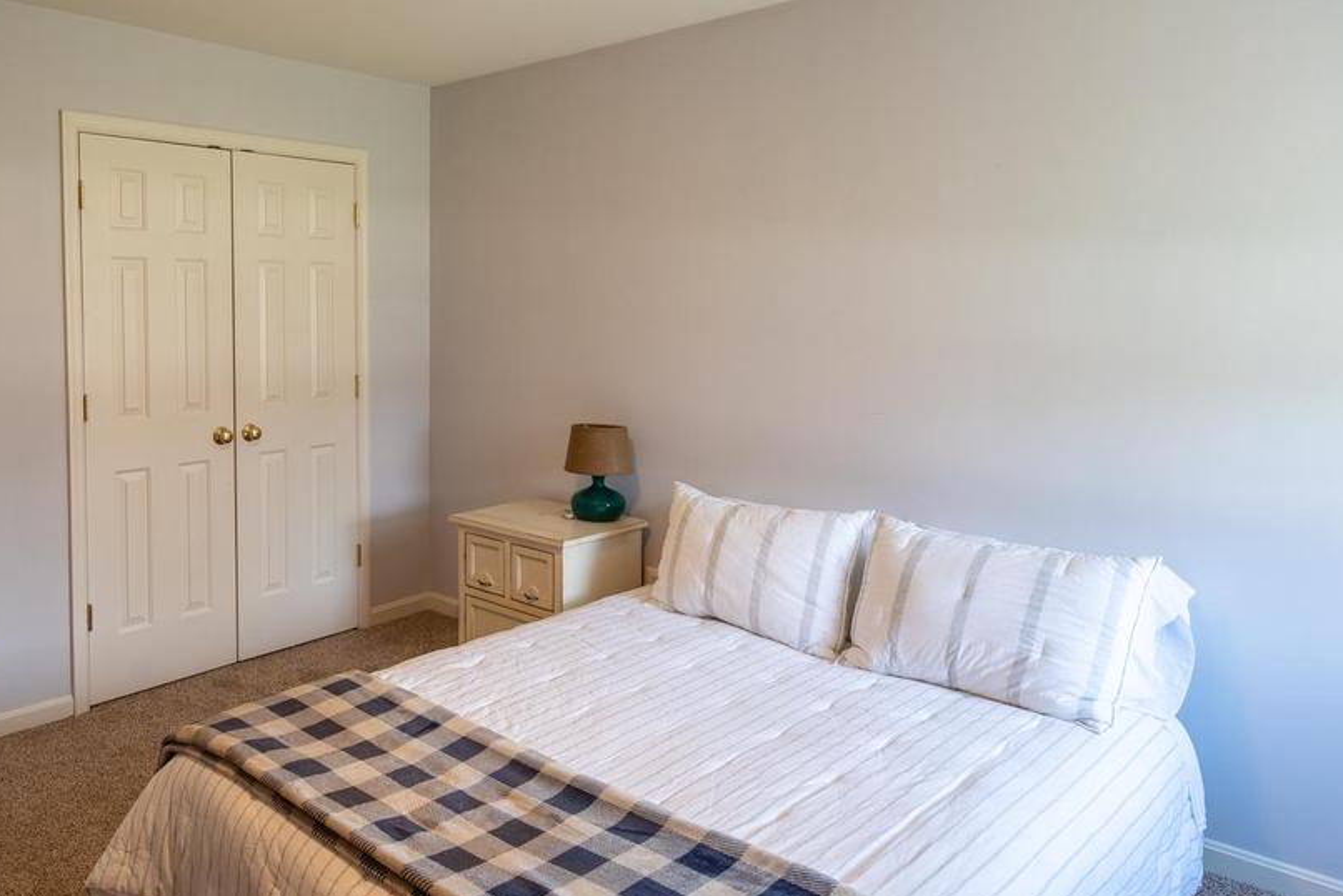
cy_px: 346
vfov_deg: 50.9
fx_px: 933
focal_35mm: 25
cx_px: 432
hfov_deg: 69.2
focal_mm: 14
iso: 640
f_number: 7.1
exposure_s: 1/80
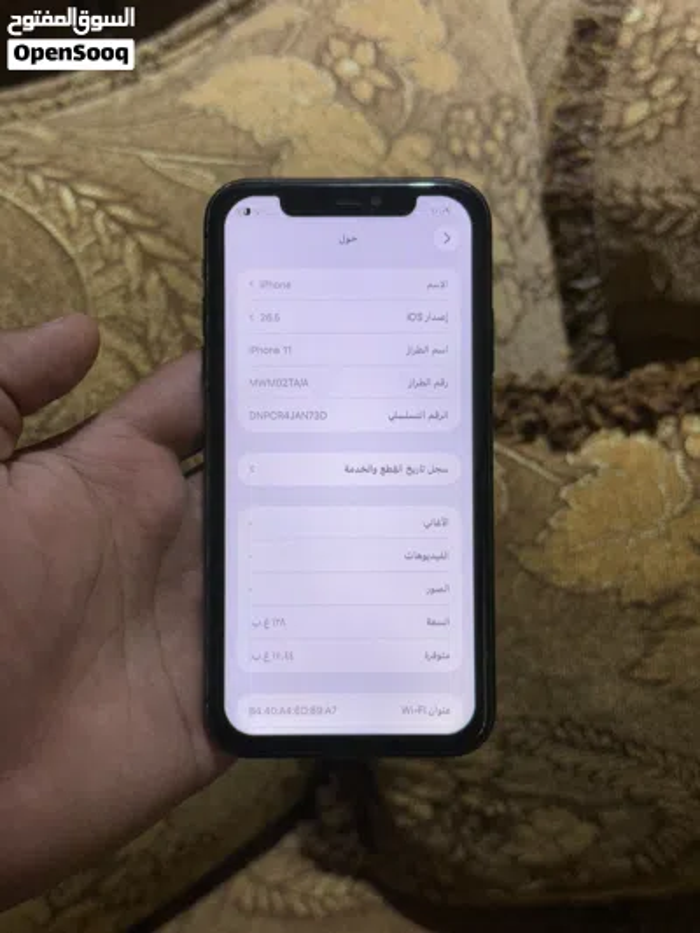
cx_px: 350
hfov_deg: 30.3
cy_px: 466
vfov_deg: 39.6
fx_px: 1294
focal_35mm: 48
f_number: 1.78
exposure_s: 1/50
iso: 64
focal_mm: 6.86
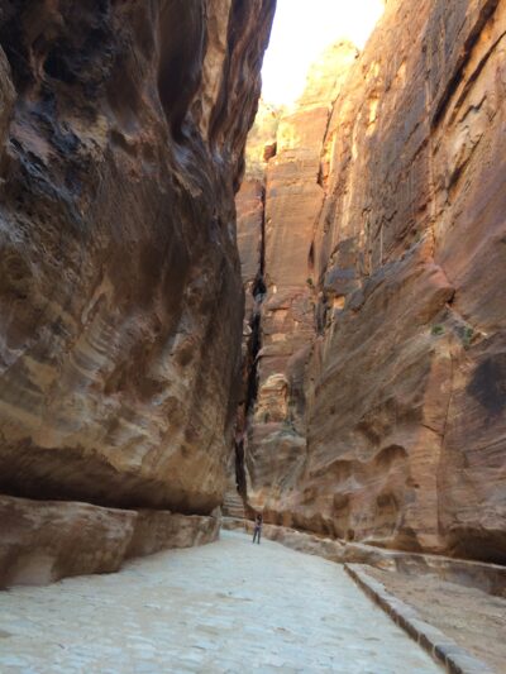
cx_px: 253
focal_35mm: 30
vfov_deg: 60.0
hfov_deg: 46.8
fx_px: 584
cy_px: 337
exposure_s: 1/30
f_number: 2.2
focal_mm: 4.12
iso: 40
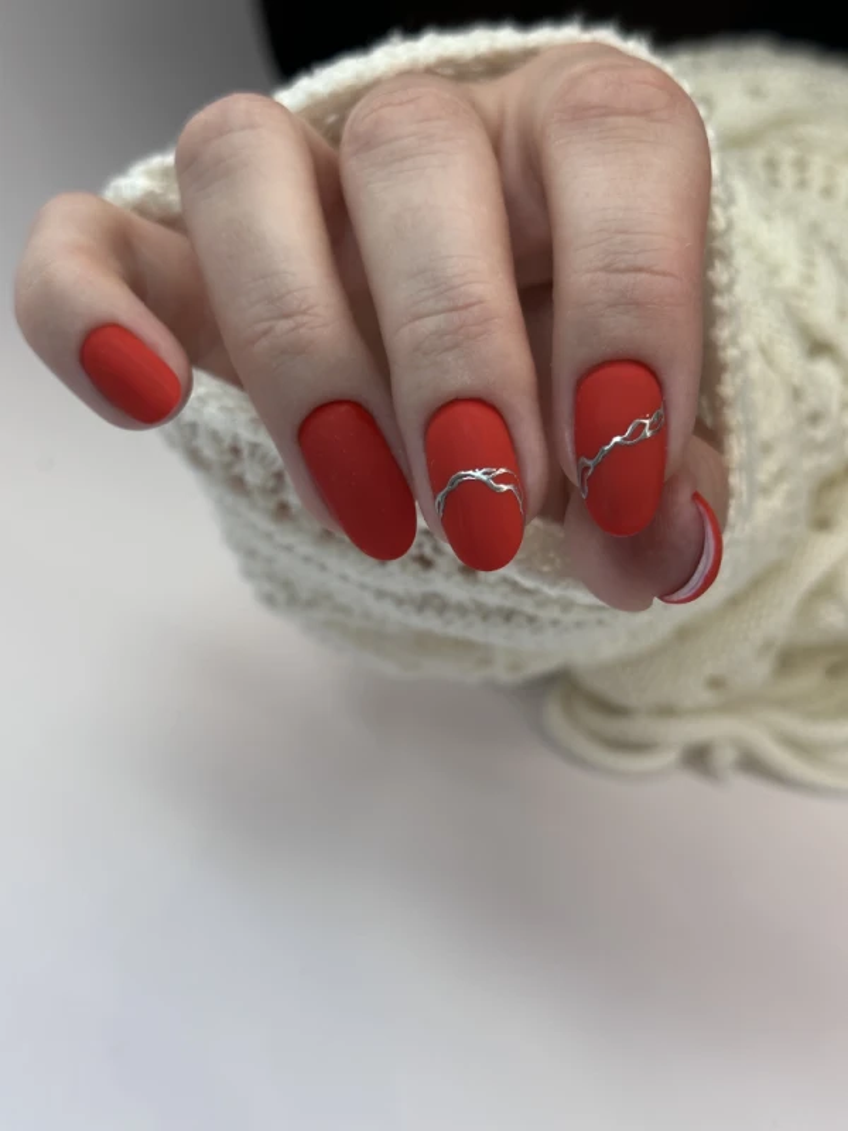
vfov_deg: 39.7
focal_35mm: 48
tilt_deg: -27.4
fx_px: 1568
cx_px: 424
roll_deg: -12.1
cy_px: 566
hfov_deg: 30.3
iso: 64
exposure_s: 1/694
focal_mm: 6.86
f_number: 1.78
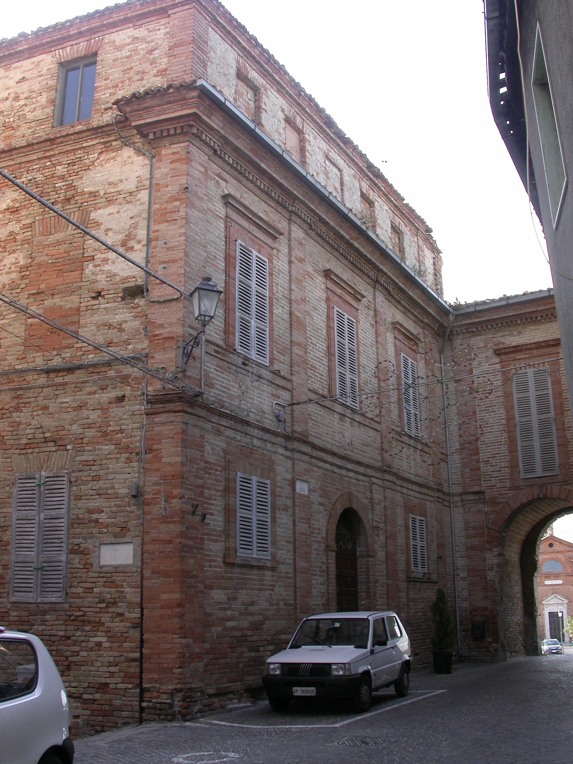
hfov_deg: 37.7
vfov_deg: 49.0
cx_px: 286
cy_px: 382
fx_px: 839
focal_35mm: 38
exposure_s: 1/137
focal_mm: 7.85
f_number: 5.3
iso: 100
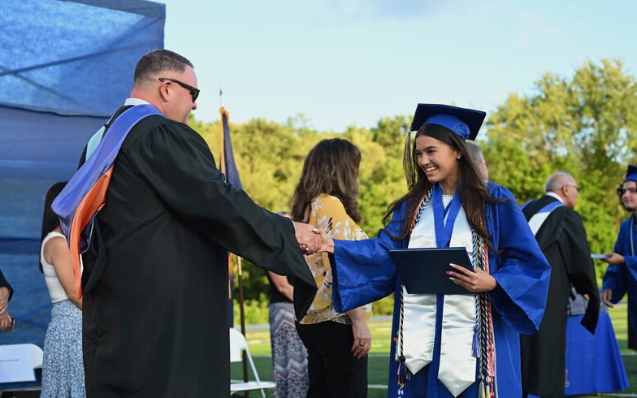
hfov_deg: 38.9
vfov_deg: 24.9
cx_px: 321
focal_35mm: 52
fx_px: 903
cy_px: 182
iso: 450
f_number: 4
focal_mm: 50
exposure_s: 1/500
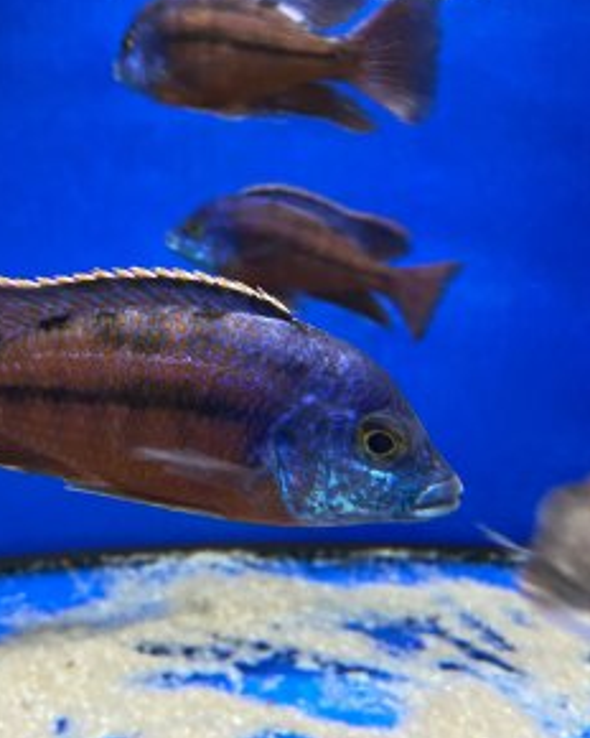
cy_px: 364
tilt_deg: -19.2
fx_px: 764
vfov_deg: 51.5
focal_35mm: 35
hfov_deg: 40.6
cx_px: 125
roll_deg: +2.7
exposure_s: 1/33
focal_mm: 4.25
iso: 400
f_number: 1.8
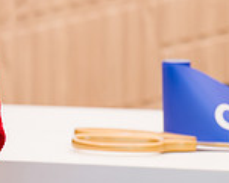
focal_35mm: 310
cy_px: -26
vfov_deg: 5.0
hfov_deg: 6.2
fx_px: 2102
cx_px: -82
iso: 400
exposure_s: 1/200
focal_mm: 79
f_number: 3.2
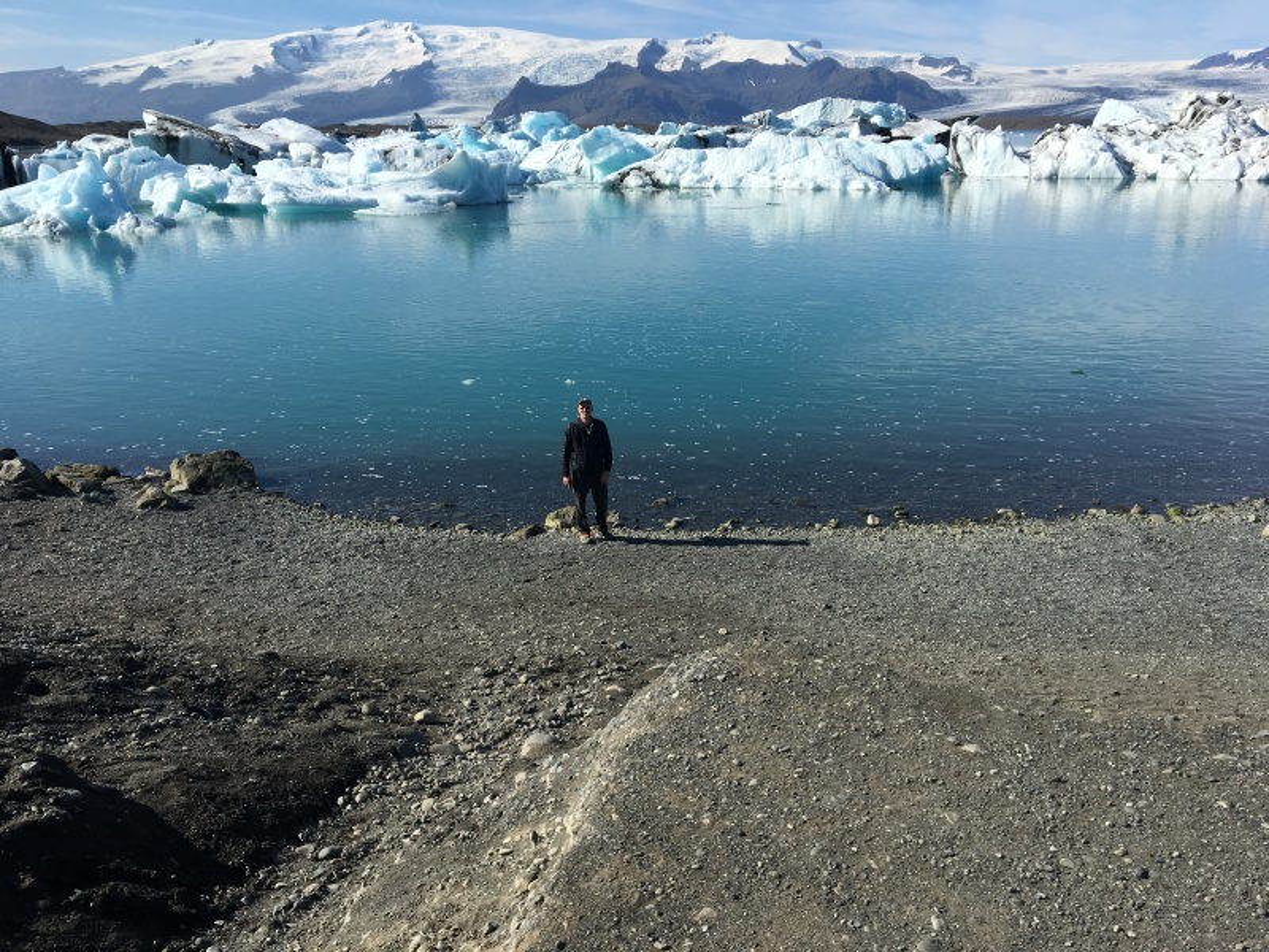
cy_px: 476
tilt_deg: -19.0
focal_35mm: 29
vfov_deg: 48.2
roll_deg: +1.3
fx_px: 1063
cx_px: 634
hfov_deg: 61.7
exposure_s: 1/2198
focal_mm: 4.15
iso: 25
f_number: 2.2
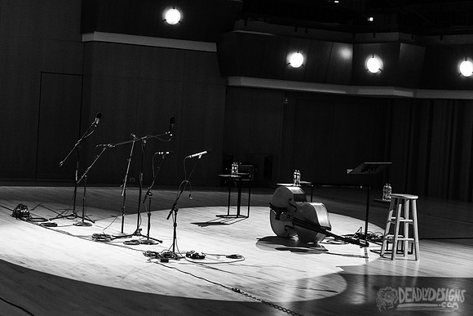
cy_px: 150
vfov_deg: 20.3
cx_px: 232
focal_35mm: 67
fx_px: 882
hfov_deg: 30.0
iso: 2500
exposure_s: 1/200
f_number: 3.2
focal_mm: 58
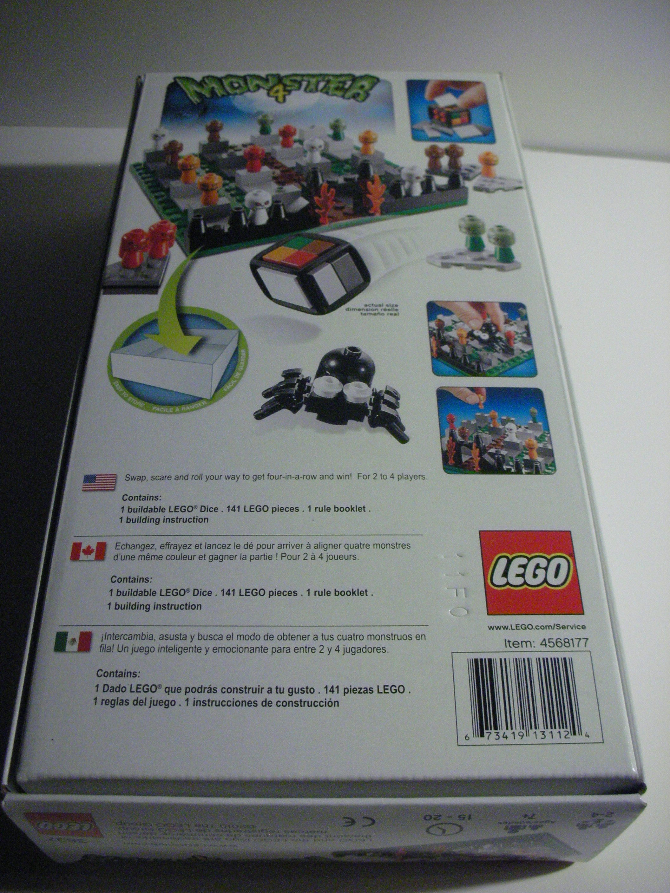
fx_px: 903
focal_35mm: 35
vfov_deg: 52.6
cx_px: 335
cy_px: 446
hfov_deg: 40.7
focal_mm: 5.8
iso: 400
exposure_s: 1/150
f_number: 3
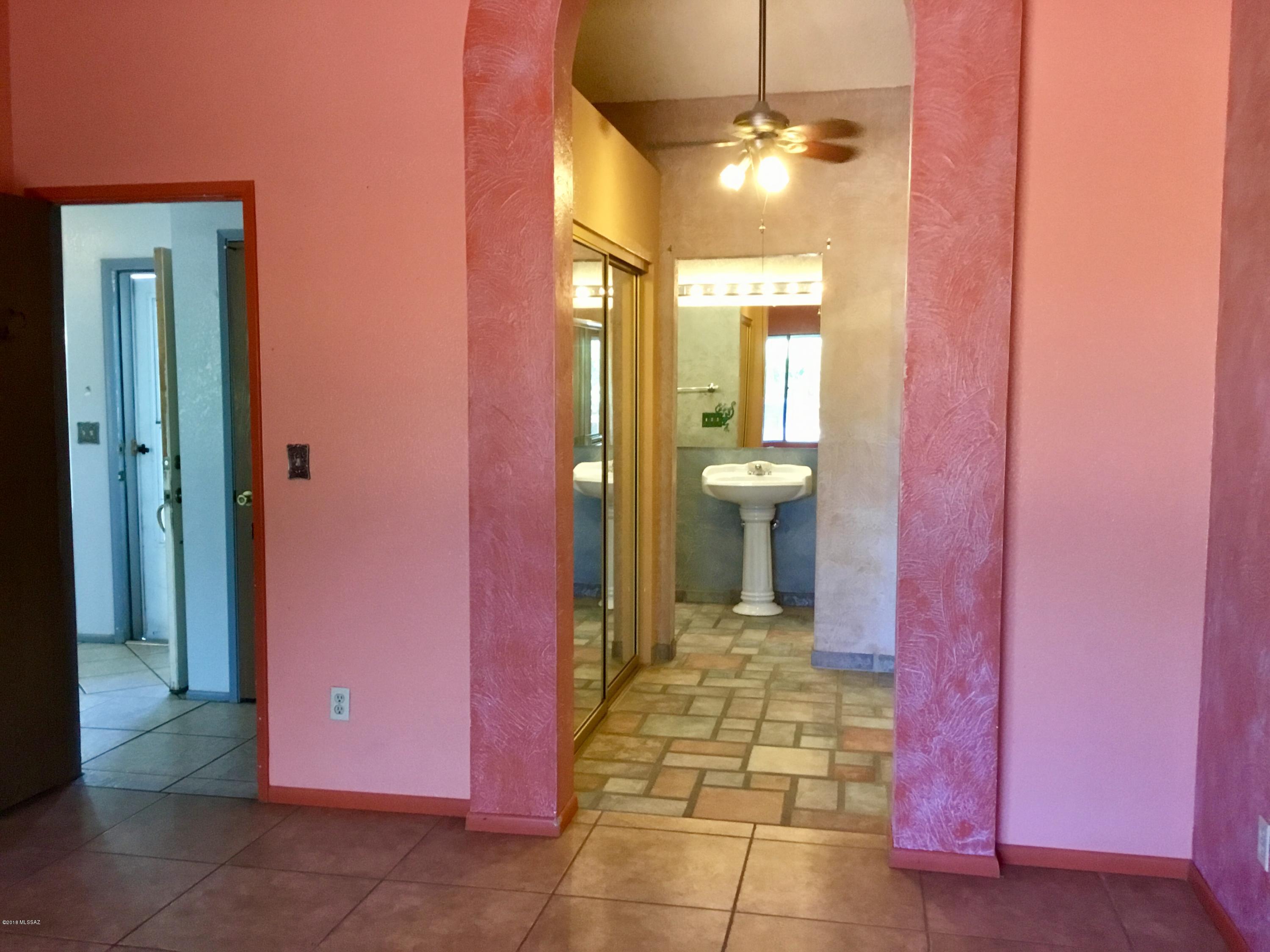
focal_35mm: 31
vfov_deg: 45.4
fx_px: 1137
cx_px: 635
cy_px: 476
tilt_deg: -4.6
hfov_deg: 58.4
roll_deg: +0.3
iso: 125
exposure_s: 1/30
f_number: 2.4
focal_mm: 3.3
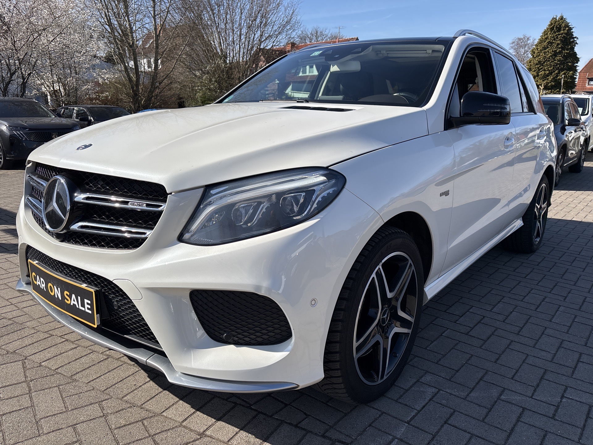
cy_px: 222
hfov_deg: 67.3
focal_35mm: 26
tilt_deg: -14.7
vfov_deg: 53.1
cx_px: 296
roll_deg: +0.0
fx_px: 445
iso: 50
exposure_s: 1/3937
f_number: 1.6
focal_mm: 5.96
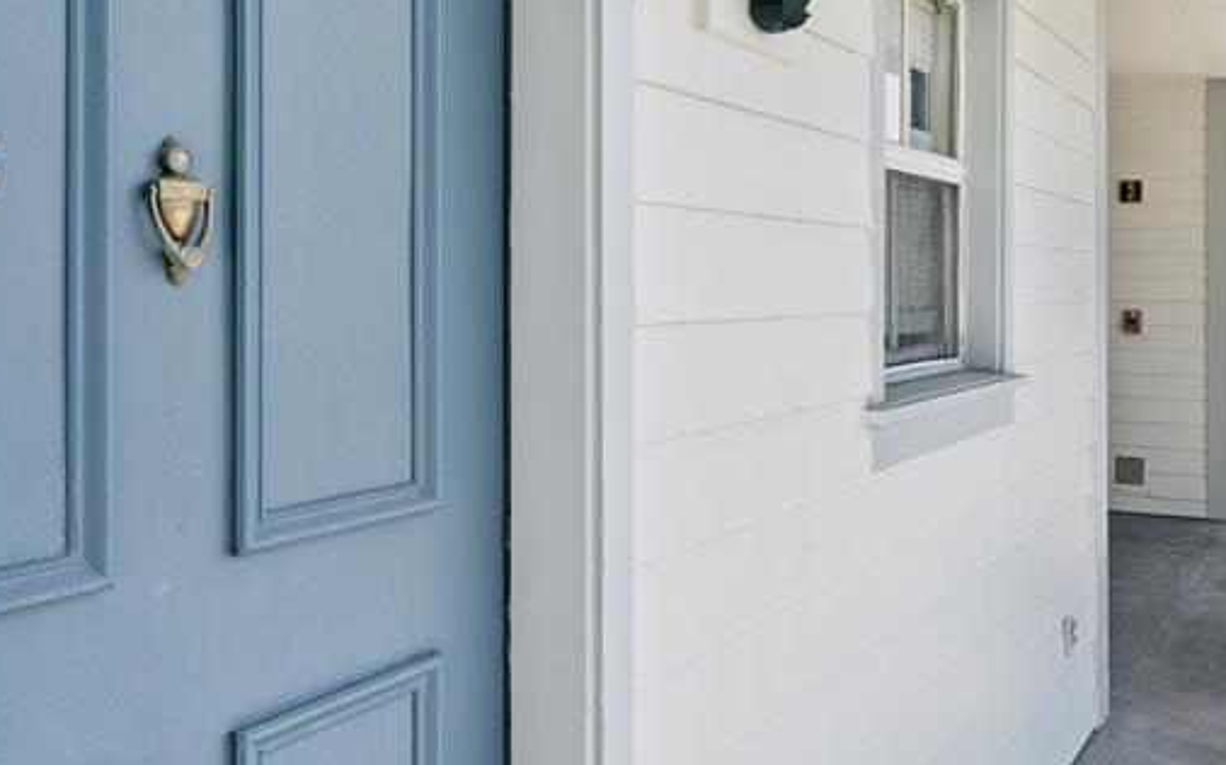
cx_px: 744
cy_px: 317
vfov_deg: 38.2
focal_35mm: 33
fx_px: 1102
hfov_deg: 57.6
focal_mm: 16
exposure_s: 1/320
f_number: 9
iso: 400
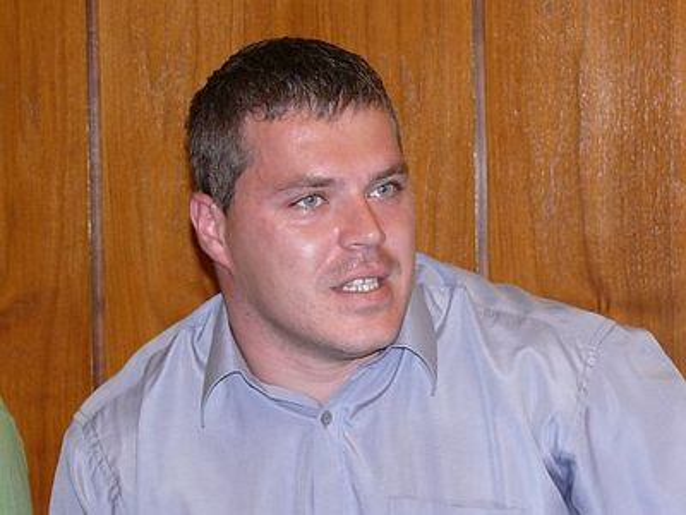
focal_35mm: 173
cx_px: 343
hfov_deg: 11.4
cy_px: 258
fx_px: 3428
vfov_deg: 8.6
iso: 160
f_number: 3.2
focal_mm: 20.5
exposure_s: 1/30
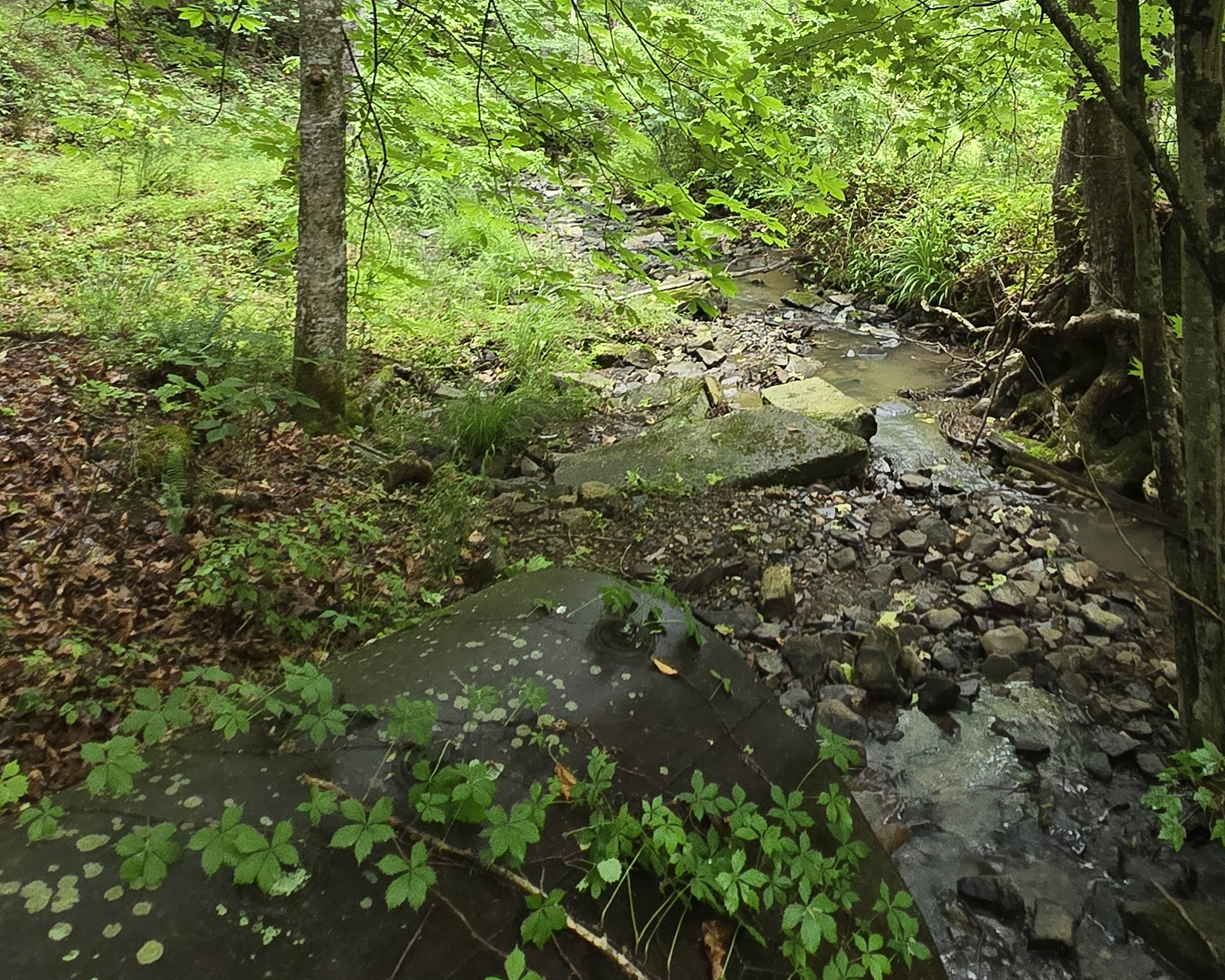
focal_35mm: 31
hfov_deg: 55.5
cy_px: 29
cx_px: 852
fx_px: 1124
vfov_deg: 41.7
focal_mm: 2.2
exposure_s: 1/60
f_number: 2.2
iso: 160
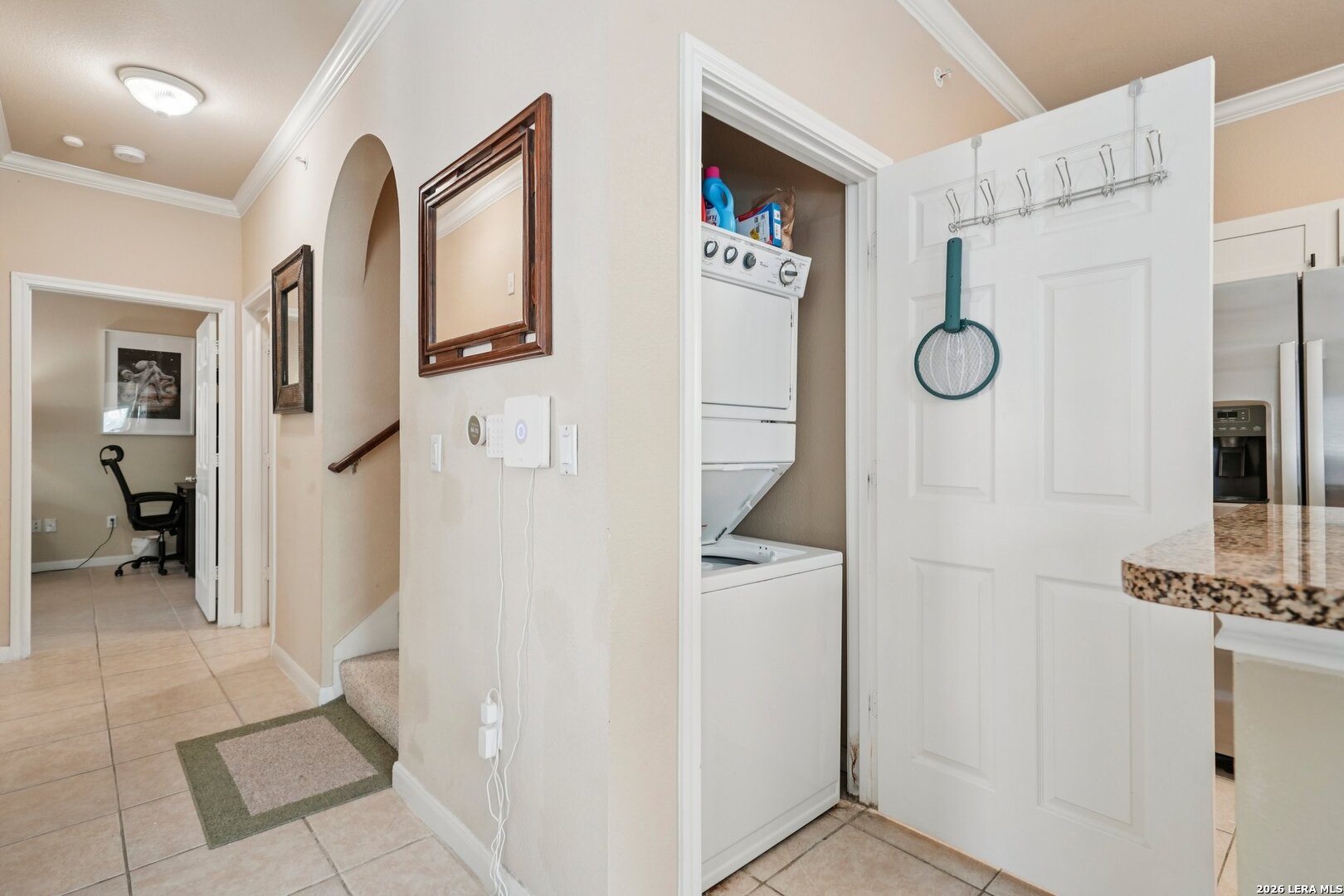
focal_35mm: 16
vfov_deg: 73.7
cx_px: 672
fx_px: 597
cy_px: 448
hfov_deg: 96.7
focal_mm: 16
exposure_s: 1/25
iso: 800
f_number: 7.1
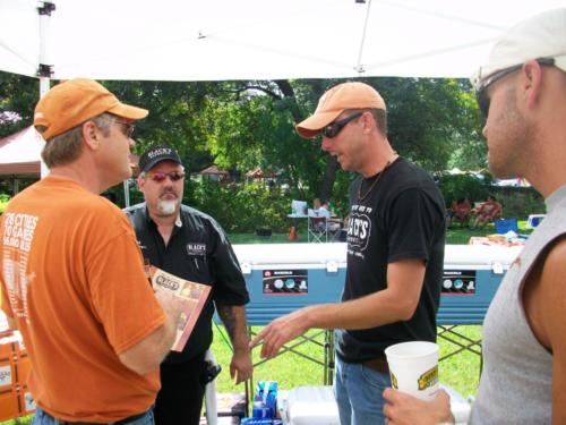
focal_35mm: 32
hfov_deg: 56.8
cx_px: 283
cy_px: 212
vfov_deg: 44.2
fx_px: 523
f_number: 2.8
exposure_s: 1/250
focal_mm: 5.7
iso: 64
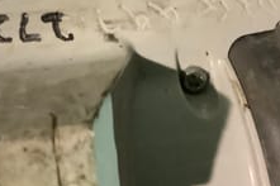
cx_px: 118
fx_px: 567
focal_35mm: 73
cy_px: -28
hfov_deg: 27.7
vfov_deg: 17.9
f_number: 2.4
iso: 640
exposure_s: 1/20
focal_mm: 3.3
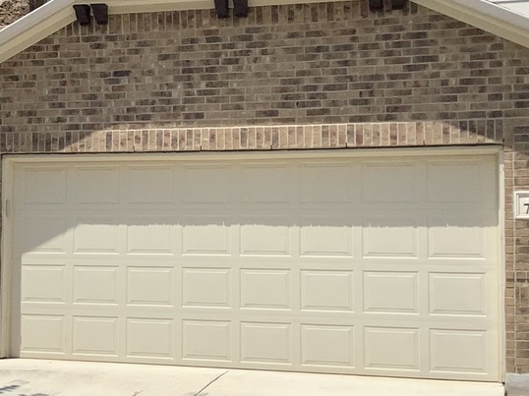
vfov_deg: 17.8
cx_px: -31
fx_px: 1268
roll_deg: -2.7
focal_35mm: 83
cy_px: 175
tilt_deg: +5.0
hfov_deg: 22.4
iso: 25
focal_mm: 3.3
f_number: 2.4
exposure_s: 1/3268
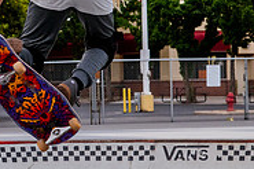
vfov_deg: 5.6
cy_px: 30
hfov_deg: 8.3
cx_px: -27
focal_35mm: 245
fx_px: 1727
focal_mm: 78
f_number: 9
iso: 2500
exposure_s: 1/400
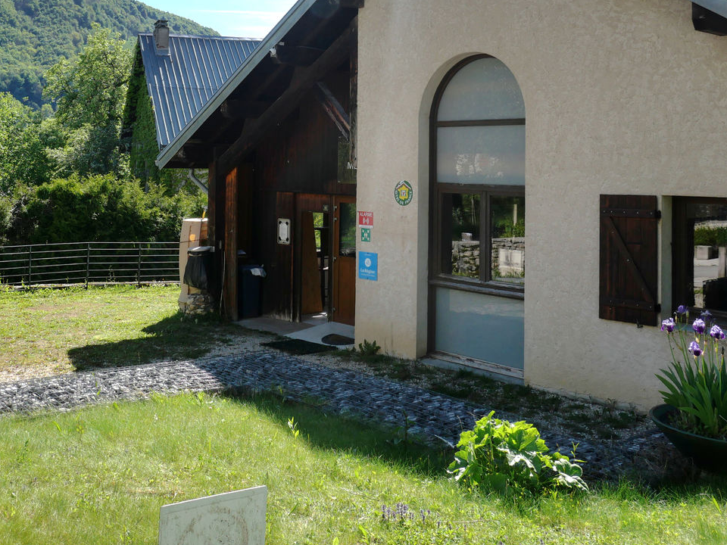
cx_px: 295
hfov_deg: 46.6
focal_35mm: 40
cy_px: 131
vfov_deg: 35.1
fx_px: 840
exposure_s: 1/640
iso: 200
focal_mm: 12
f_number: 5.6
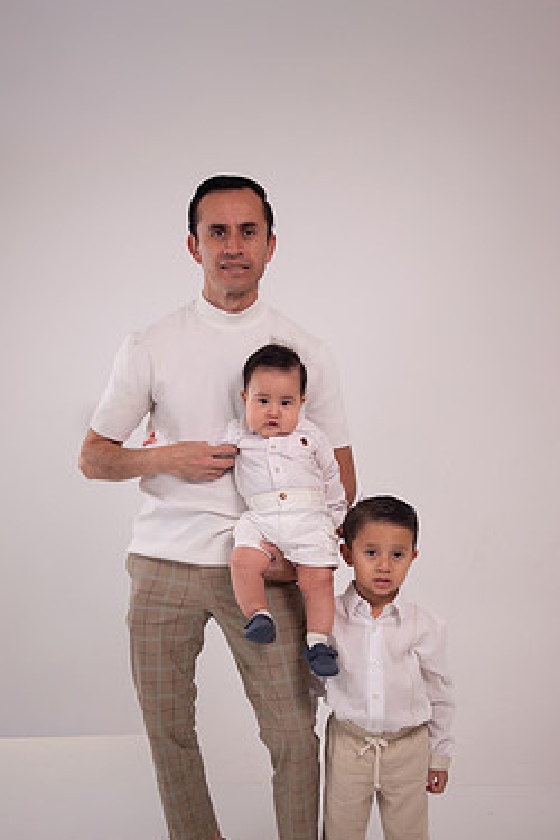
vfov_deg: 46.2
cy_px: 497
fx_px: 980
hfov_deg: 31.9
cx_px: 291
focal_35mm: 42
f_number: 4
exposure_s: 1/250
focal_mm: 35
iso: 100
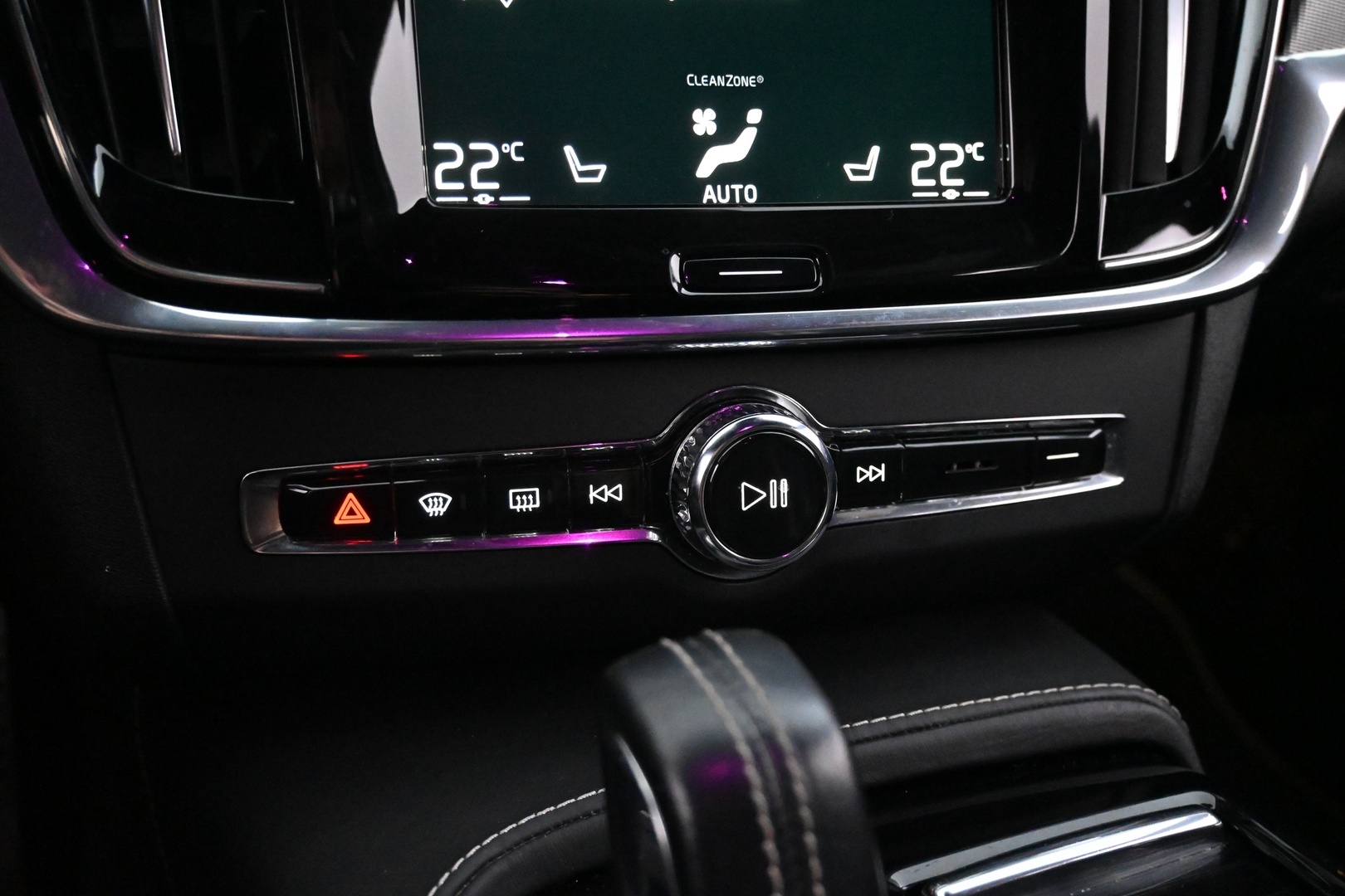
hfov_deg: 58.3
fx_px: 1205
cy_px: 448
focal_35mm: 32
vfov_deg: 40.8
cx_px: 672
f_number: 4
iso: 10000
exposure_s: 1/30
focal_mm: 21.5
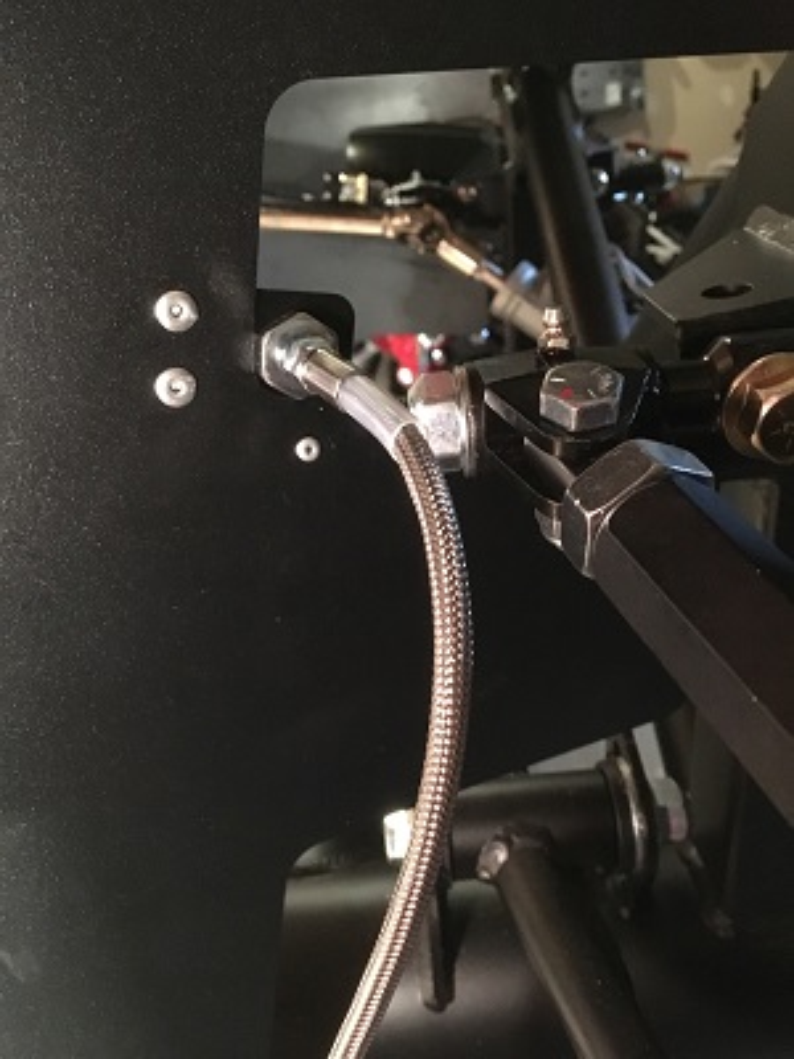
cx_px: 397
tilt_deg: -22.9
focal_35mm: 29
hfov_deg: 48.2
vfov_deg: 61.7
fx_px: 887
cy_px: 530
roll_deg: +2.8
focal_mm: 4.15
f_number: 2.2
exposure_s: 1/15
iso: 800
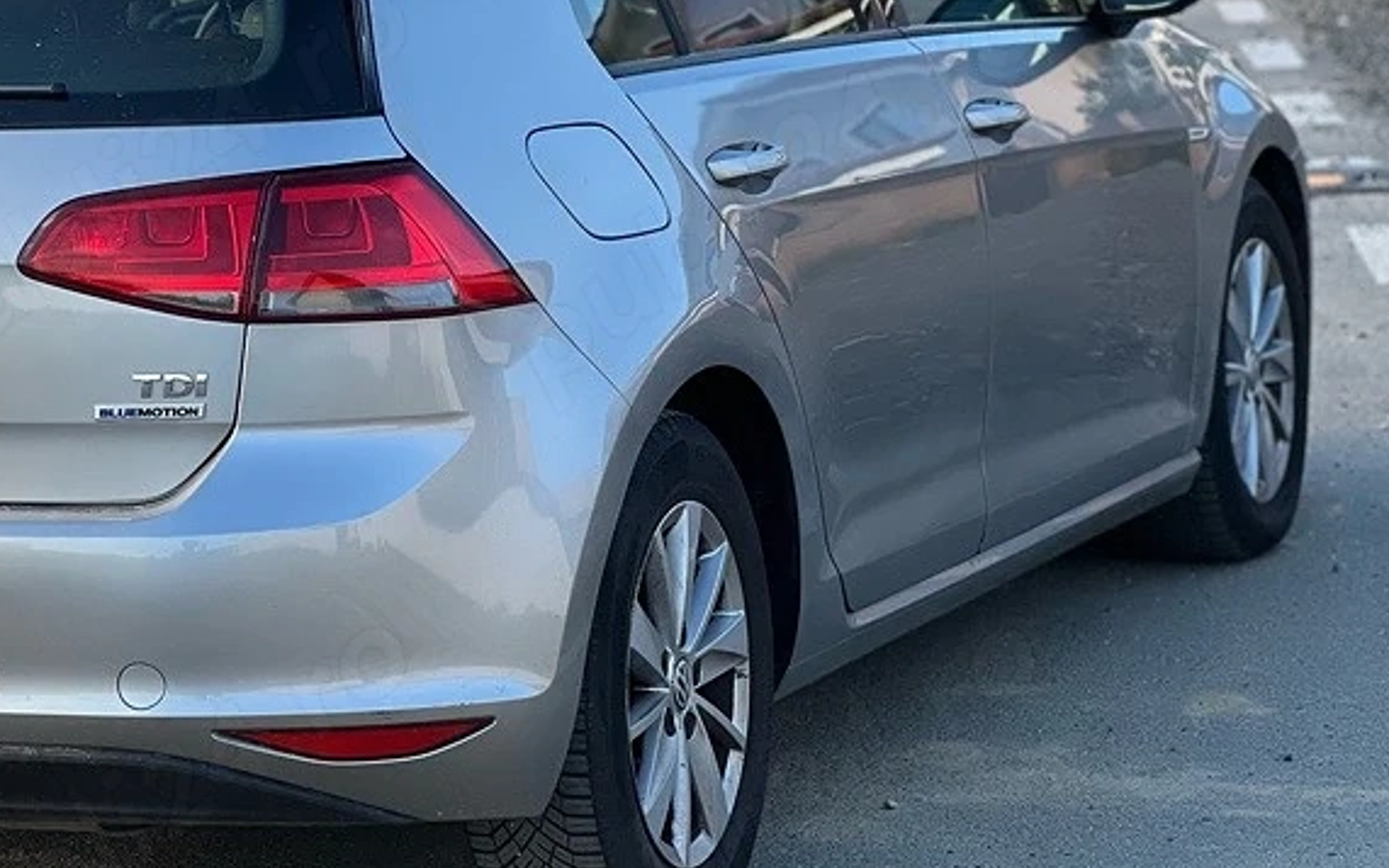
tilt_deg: -5.2
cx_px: 307
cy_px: 207
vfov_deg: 9.2
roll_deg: +1.7
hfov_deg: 14.5
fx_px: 5414
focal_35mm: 143
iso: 32
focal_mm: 9
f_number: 2.8
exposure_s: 1/121
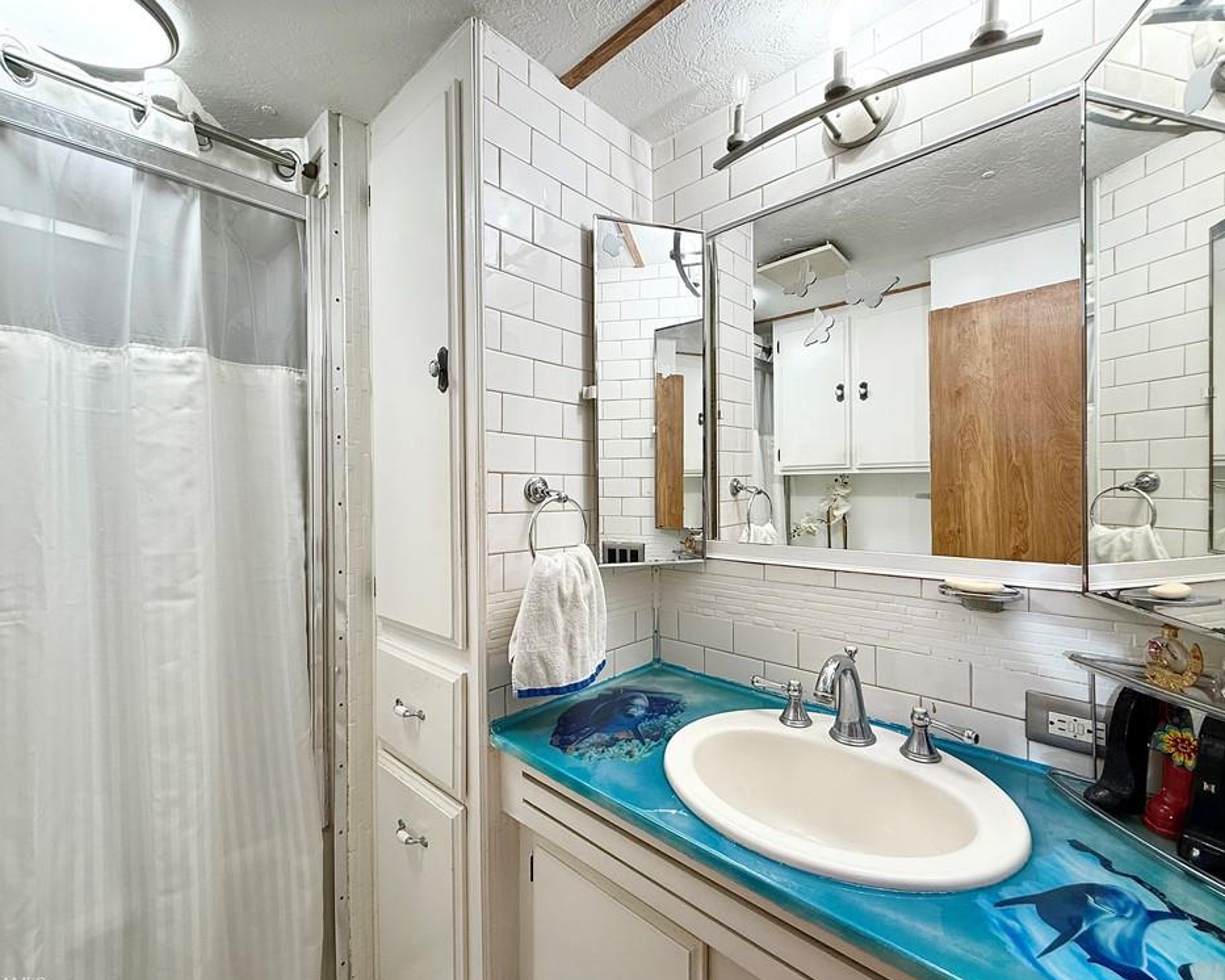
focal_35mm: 15
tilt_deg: -0.4
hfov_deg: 96.8
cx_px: 622
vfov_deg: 84.0
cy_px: 493
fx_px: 544
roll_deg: +0.0
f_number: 2.2
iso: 80
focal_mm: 2.22
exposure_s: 1/120
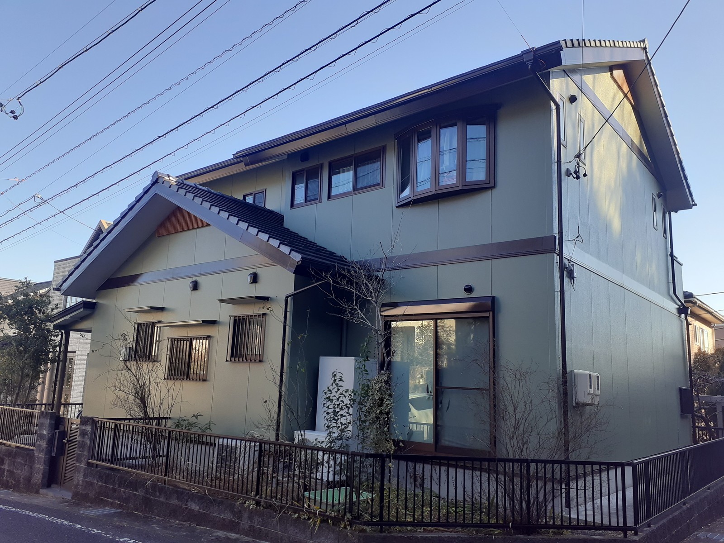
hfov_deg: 65.3
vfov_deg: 51.4
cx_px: 362
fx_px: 565
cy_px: 272
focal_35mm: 27
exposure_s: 1/339
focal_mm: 3.6
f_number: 1.9
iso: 100
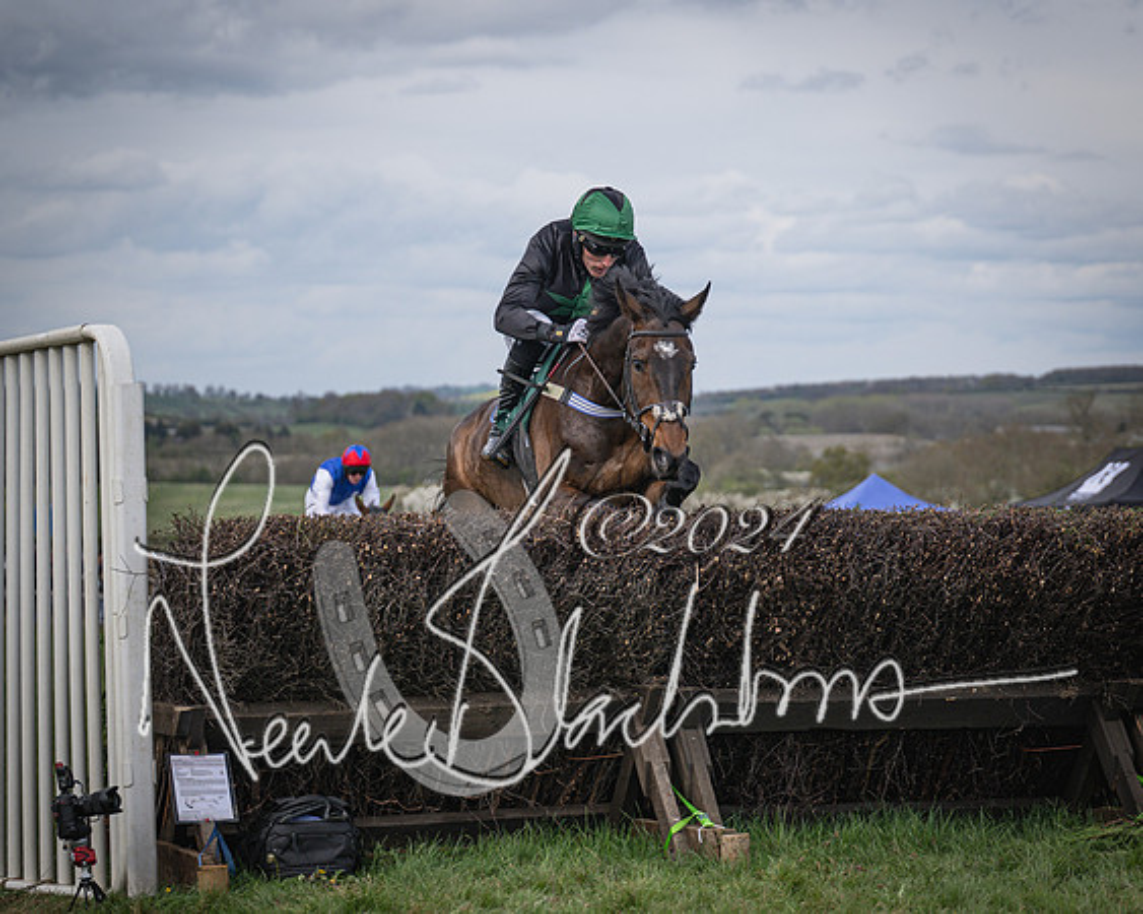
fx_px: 4001
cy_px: 457
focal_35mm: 118
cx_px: 634
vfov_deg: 13.0
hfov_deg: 16.3
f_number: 2.8
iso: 200
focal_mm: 70
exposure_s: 1/2000
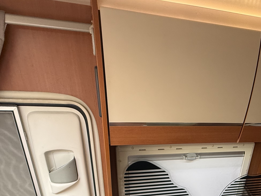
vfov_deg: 41.8
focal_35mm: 29
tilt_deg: -25.9
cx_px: 176
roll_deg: -5.1
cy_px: 196
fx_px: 219
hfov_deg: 60.1
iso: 200
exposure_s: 1/99
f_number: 2.2
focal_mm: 2.22
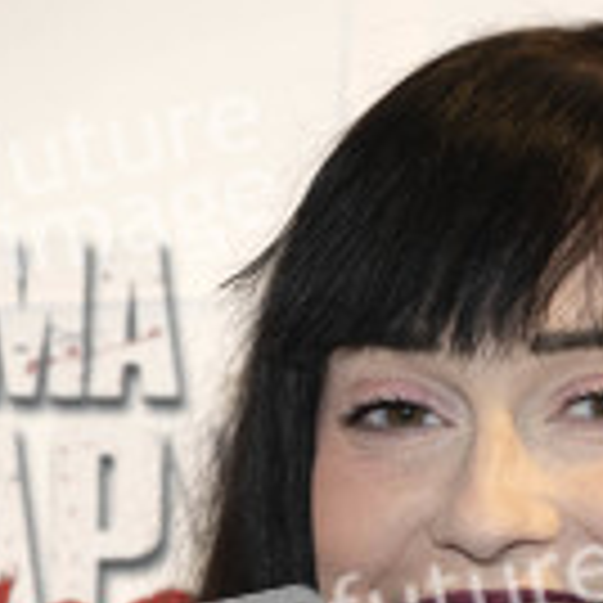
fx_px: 5242
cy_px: 878
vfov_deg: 6.5
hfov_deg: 6.6
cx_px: 536
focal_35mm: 266
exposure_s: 1/200
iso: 800
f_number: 5.6
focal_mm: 105
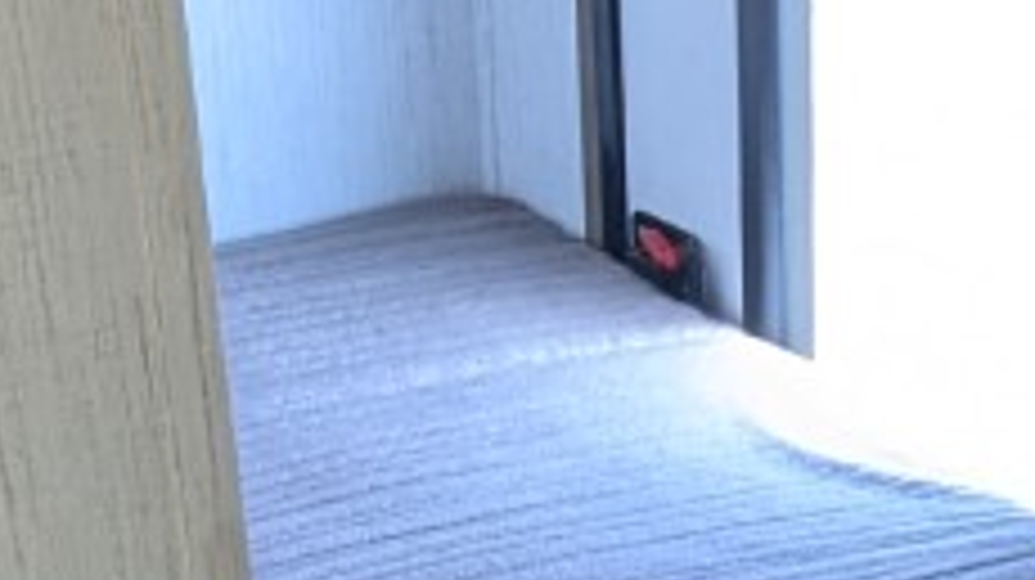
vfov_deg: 11.1
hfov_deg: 19.9
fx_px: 2907
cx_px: 893
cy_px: 773
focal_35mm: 106
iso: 191
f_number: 2.2
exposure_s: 1/103
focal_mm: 2.35
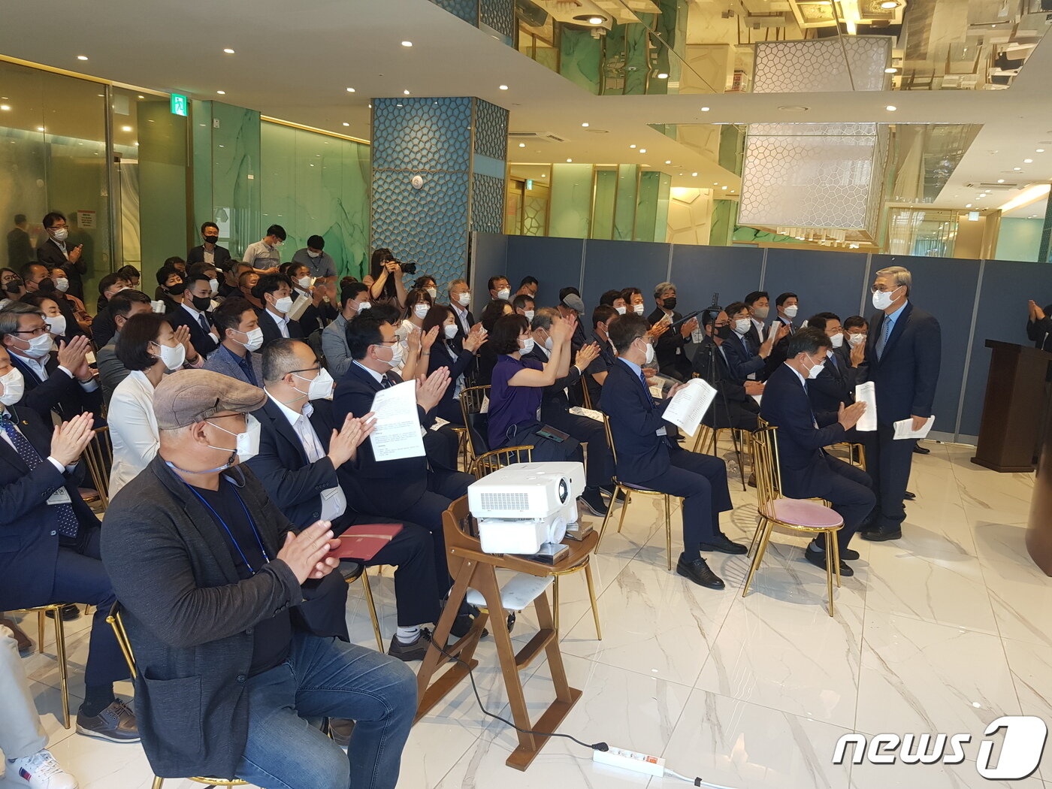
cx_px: 526
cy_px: 394
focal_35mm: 26
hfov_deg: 67.3
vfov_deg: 53.1
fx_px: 790
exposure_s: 1/60
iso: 64
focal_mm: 4.3
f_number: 1.7
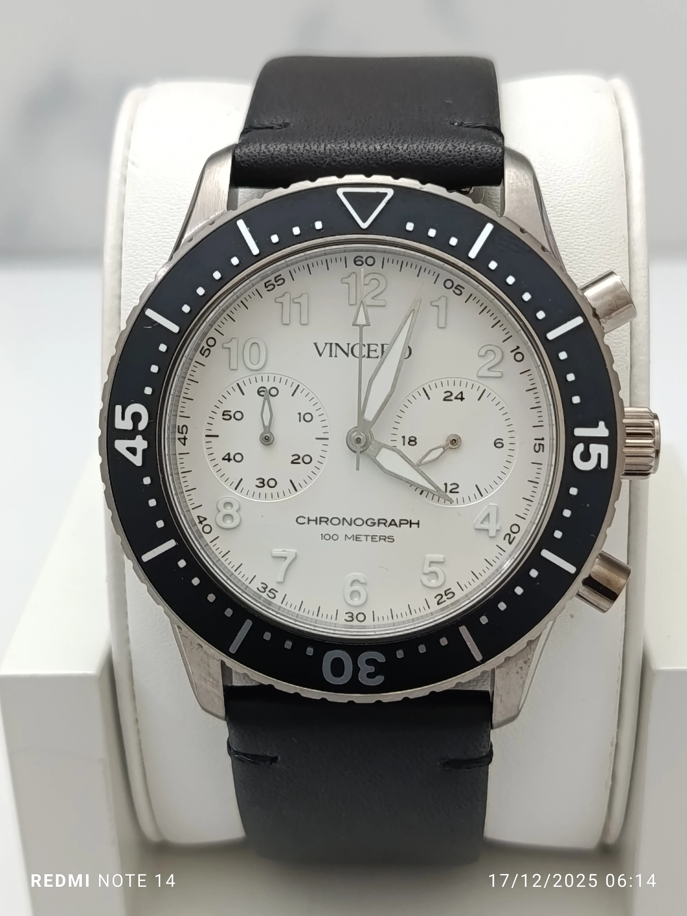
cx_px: 344
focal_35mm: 52
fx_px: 1376
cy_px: 458
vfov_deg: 36.8
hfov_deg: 28.0
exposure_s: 1/100
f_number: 1.7
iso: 468
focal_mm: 5.24
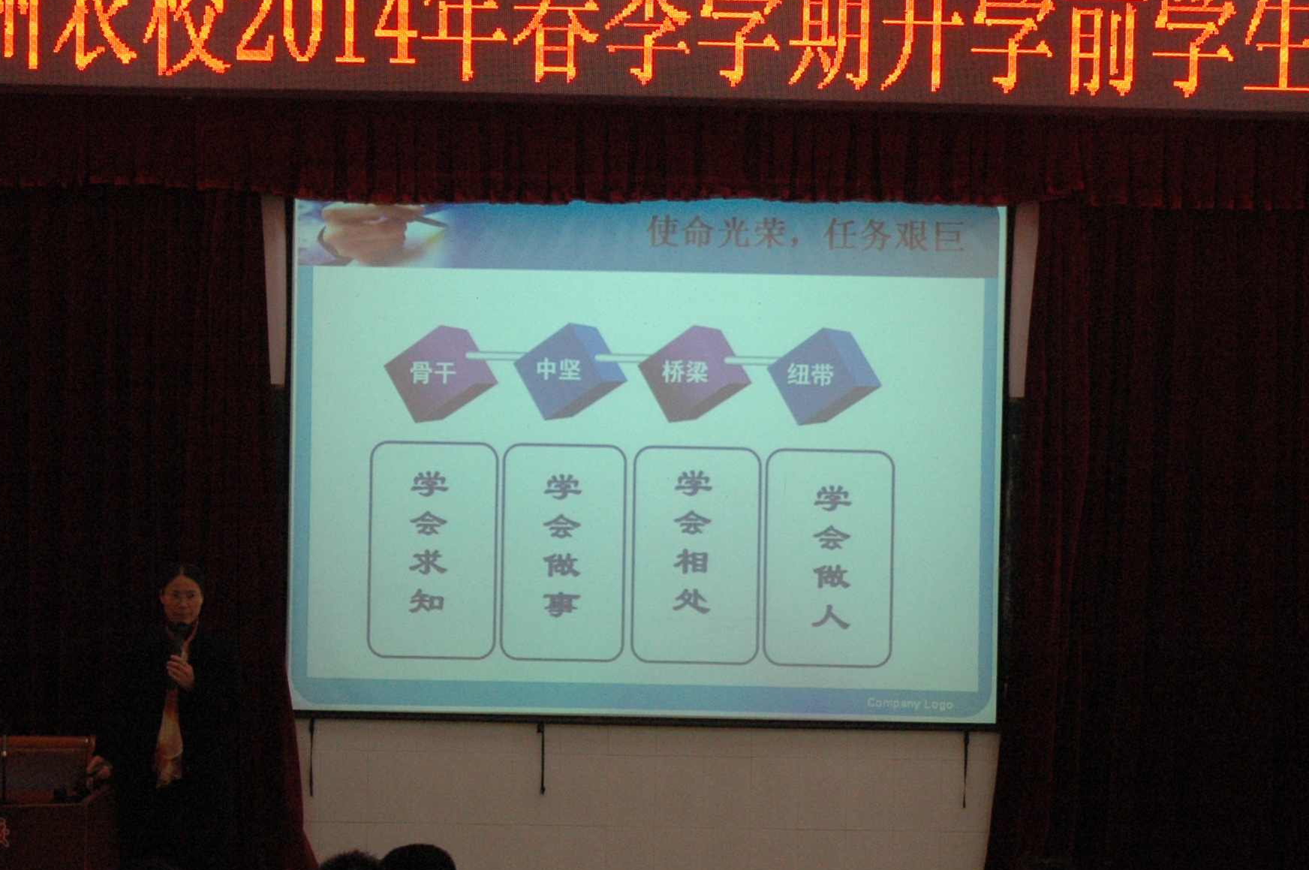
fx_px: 2538
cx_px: 661
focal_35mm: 70
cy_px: 525
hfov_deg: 28.9
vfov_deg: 19.4
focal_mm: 27
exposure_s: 1/60
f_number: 3.8
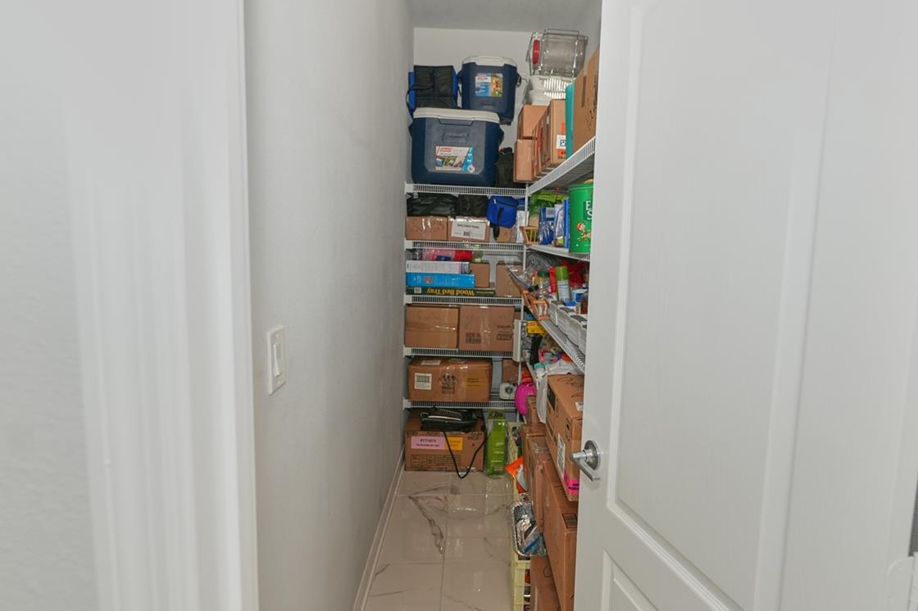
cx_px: 498
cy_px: 296
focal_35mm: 20
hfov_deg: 83.8
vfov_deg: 61.9
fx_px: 510
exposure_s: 1/200
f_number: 4
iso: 400
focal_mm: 14
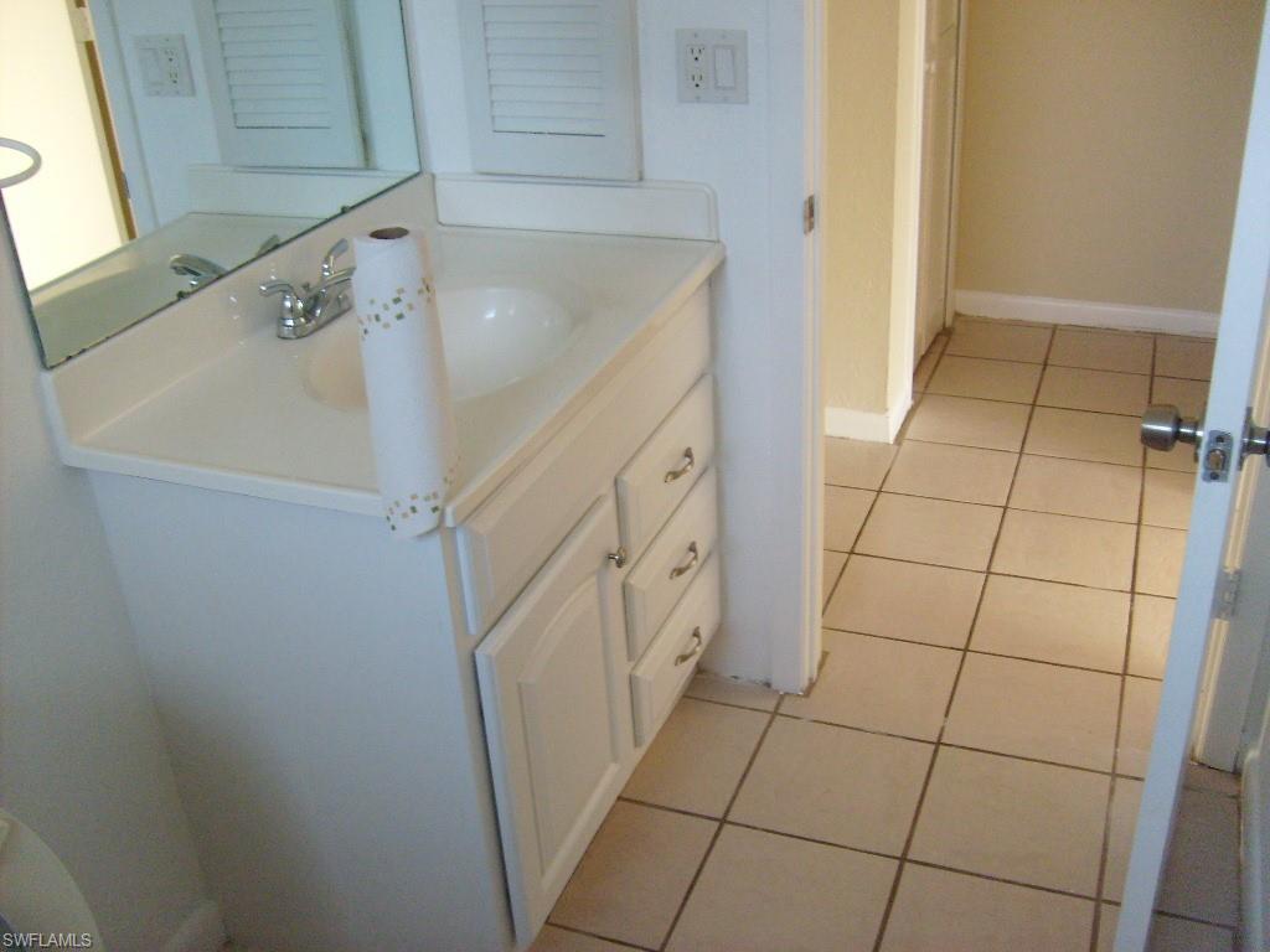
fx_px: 1284
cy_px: 476
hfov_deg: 52.6
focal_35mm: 35
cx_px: 635
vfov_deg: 40.7
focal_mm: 5.8
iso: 200
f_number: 2.8
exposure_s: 1/15
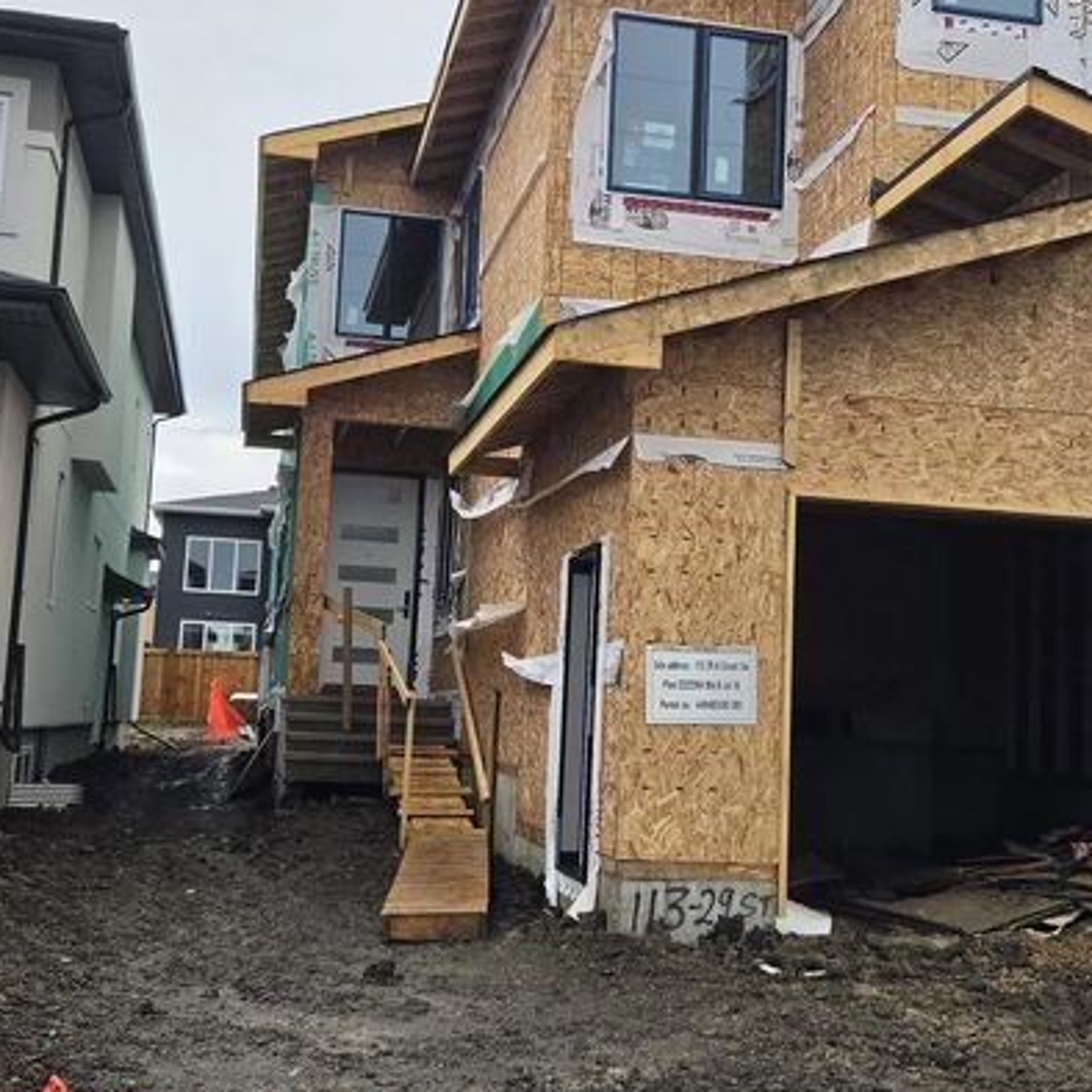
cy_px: 531
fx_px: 1570
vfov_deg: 38.3
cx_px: 604
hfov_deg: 38.3
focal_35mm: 44
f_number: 1.8
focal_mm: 5.4
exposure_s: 1/2558
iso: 80
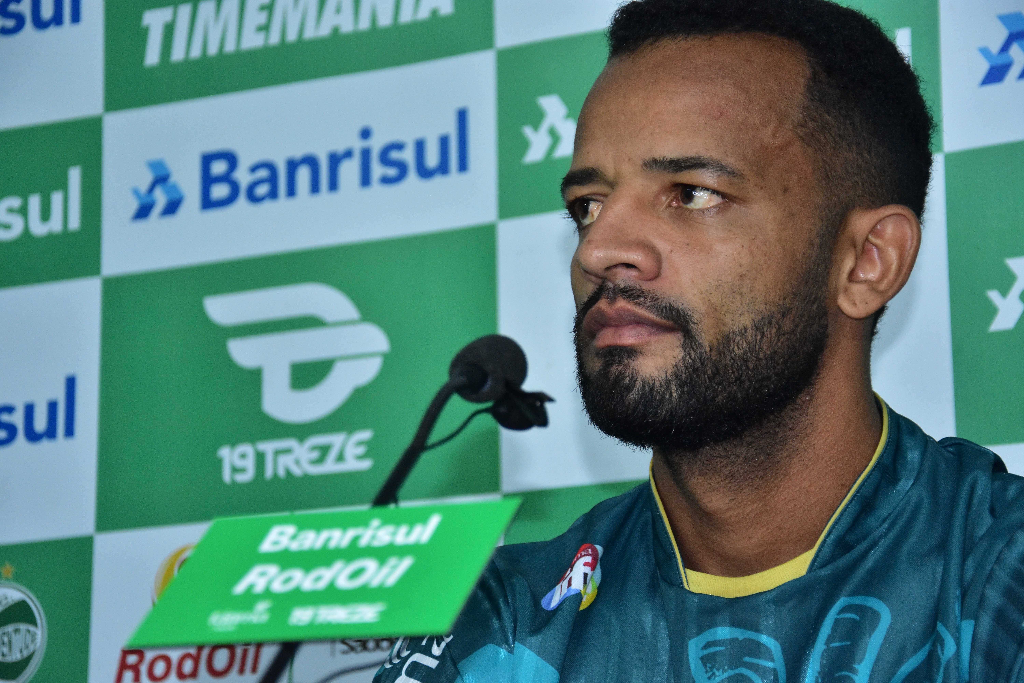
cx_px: 512
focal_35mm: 105
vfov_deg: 13.0
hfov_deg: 19.5
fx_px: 2986
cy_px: 342
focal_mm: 70
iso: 2000
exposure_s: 1/125
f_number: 5.3
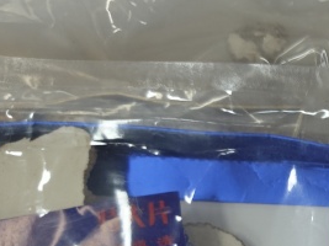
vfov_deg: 19.6
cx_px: 461
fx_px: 684
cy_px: 269
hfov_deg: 23.1
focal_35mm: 72
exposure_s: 1/100
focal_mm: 5.56
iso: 245
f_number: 1.88
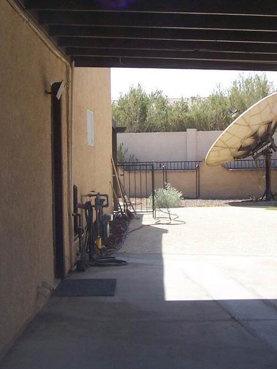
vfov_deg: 29.7
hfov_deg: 22.5
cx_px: 187
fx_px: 694
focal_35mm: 65
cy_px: 143
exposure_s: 1/350
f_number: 5.6
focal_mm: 5.6
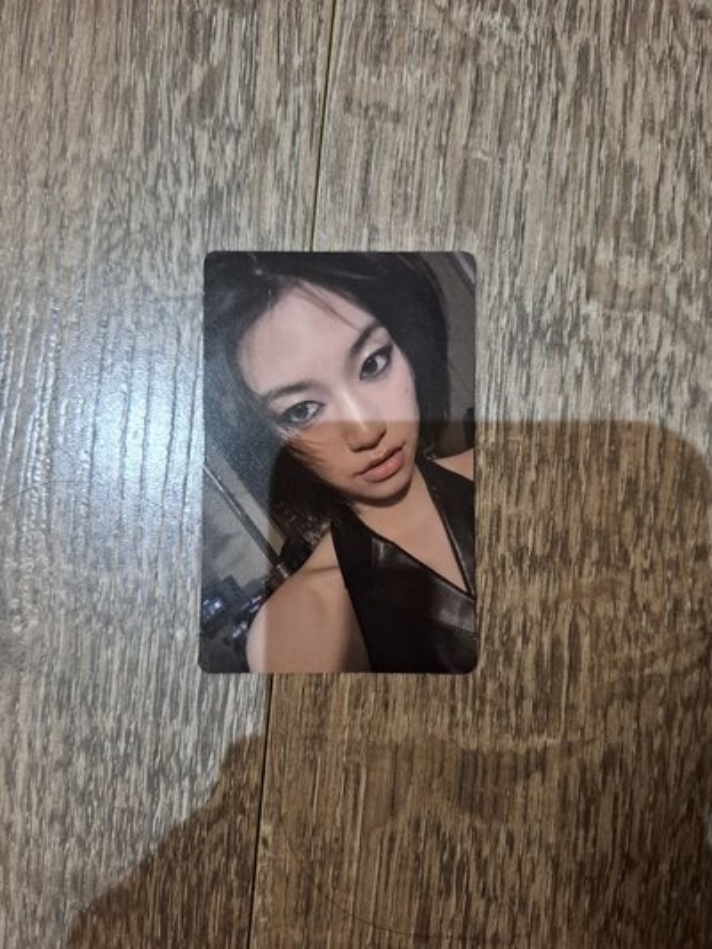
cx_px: 356
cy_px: 474
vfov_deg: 73.9
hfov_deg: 58.9
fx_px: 631
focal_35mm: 23
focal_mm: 5.54
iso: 320
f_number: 1.8
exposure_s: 1/30
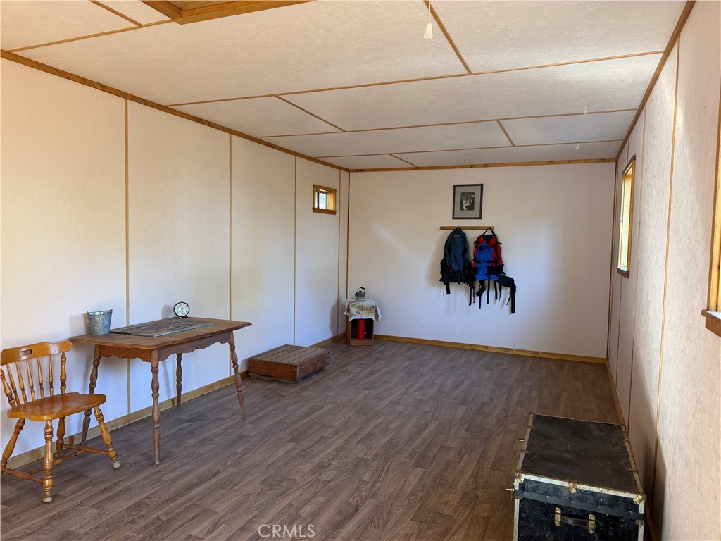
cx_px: 360
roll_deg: -0.9
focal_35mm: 24
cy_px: 270
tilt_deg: -2.5
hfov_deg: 71.6
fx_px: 500
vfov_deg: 56.8
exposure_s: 1/75
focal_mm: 6.76
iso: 200
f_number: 1.78
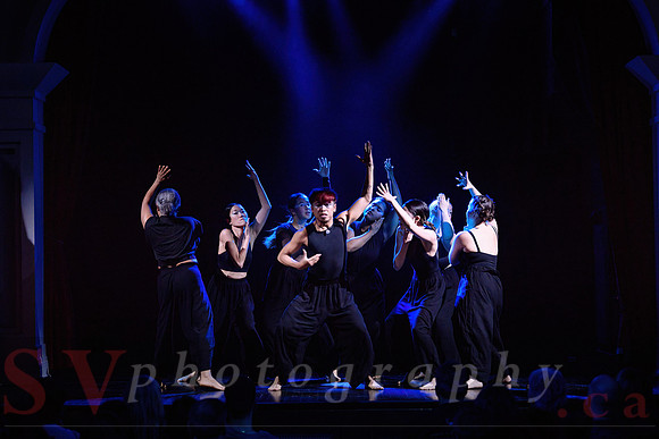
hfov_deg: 19.1
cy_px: 235
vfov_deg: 12.8
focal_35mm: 107
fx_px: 1954
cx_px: 353
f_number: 2.8
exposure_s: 1/200
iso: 1600
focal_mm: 95
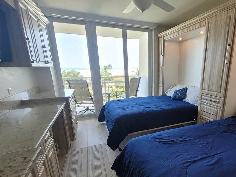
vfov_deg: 68.3
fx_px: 129
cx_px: 151
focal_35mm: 19
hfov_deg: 82.6
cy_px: 101
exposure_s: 1/60
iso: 64
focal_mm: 1.74
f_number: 2.2
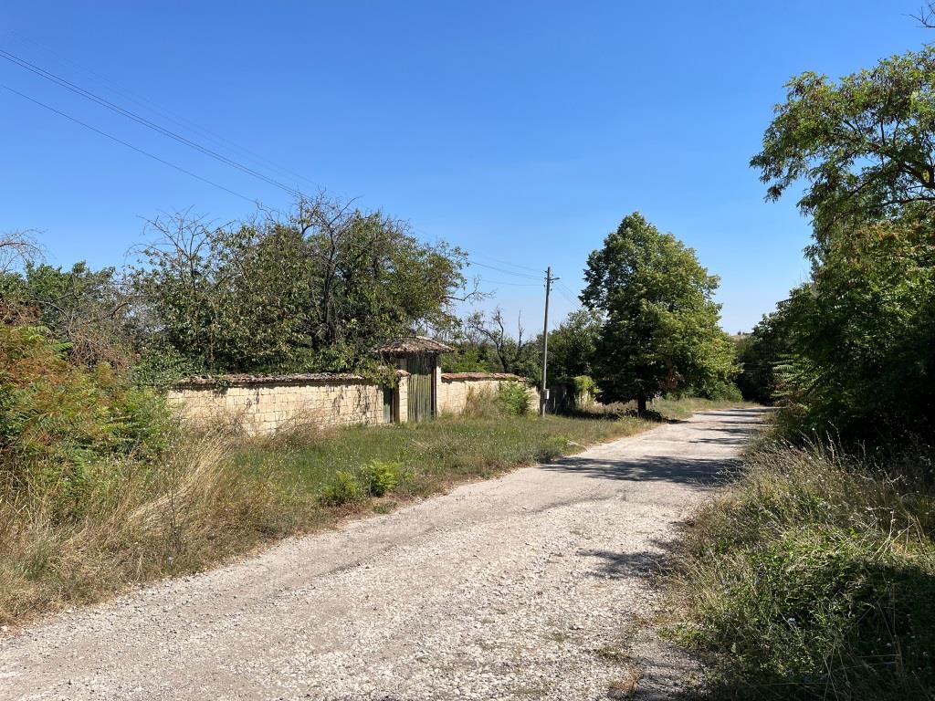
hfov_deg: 67.3
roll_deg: +0.2
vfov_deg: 53.1
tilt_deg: -0.1
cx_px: 468
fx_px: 702
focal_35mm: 26
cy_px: 350
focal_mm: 5.1
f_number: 1.6
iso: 50
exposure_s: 1/3876
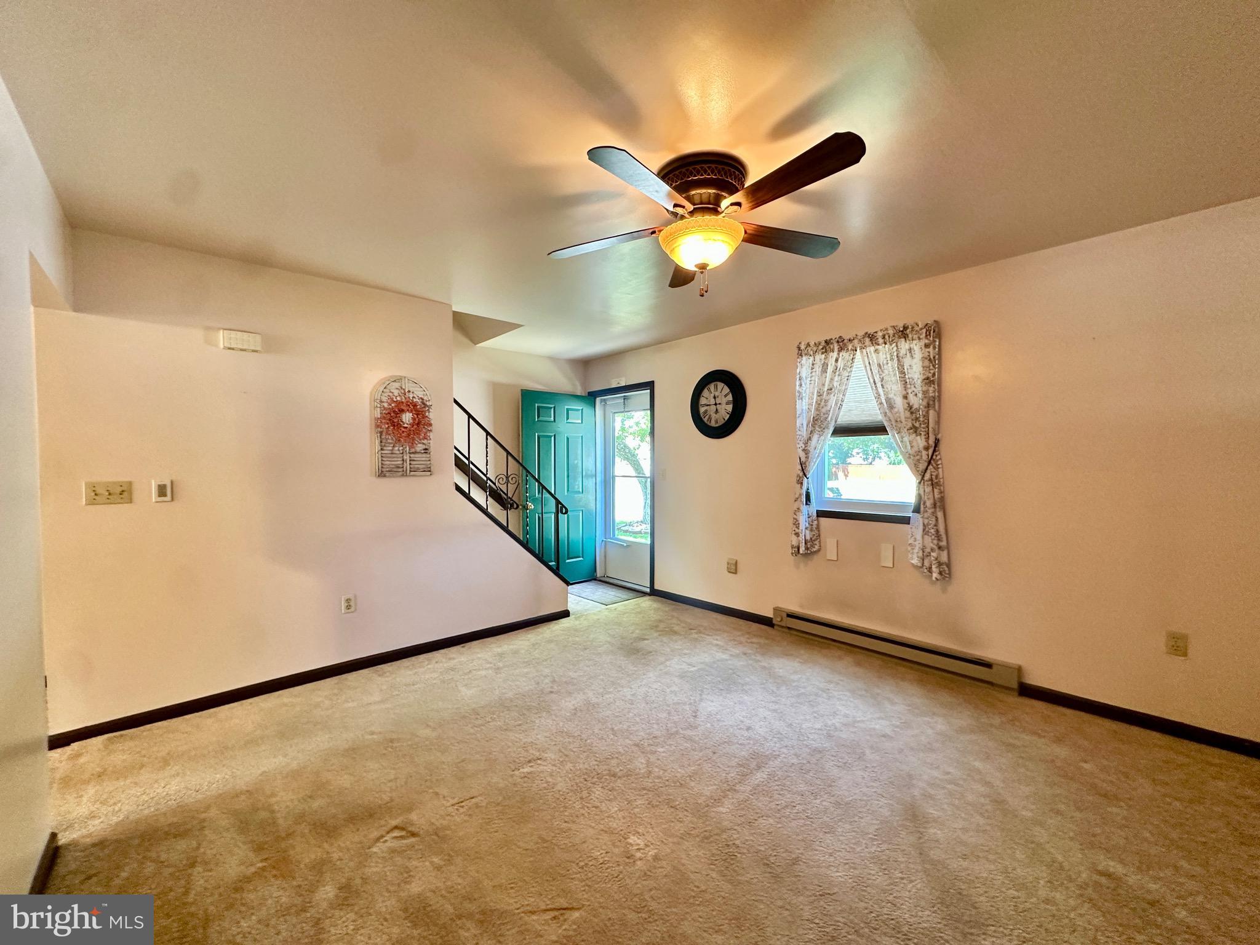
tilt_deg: -1.0
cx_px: 630
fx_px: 510
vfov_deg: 85.7
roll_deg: -0.5
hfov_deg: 102.1
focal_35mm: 14
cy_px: 472
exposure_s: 1/60
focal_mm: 2.22
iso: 320
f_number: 2.2
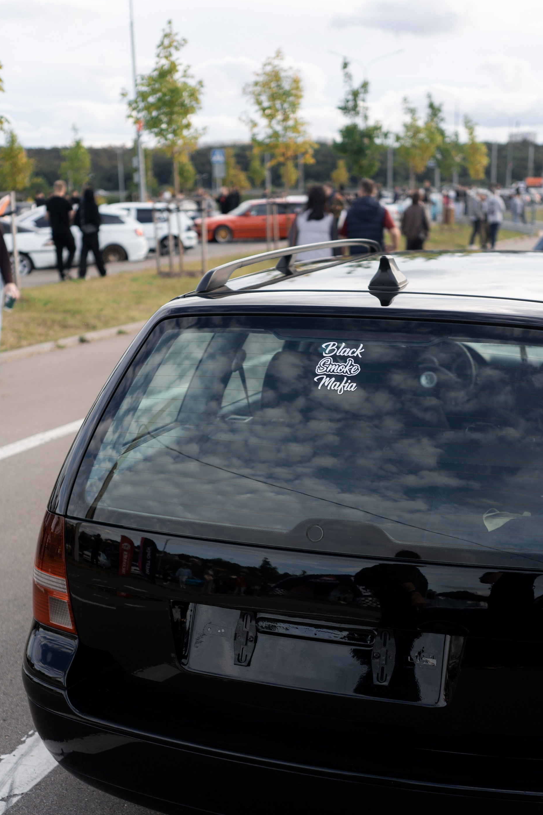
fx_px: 1086
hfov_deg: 28.0
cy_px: 529
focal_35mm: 48
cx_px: 315
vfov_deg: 40.7
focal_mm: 35
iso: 100
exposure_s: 1/400
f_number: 2.5
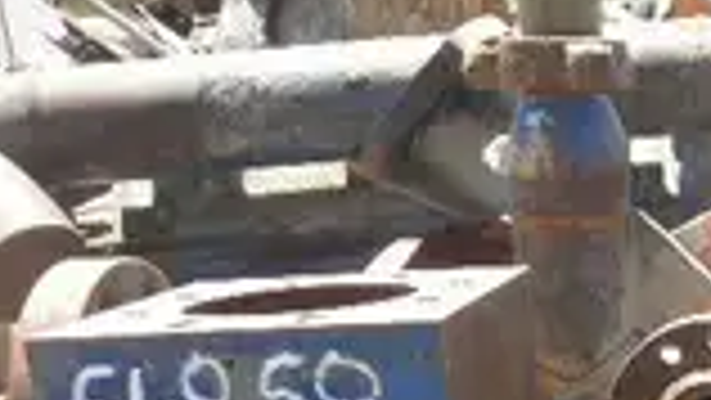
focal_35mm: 77
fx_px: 1452
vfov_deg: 14.4
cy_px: 638
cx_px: 698
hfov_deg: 26.2
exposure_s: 1/250
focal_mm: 5
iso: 64
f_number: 3
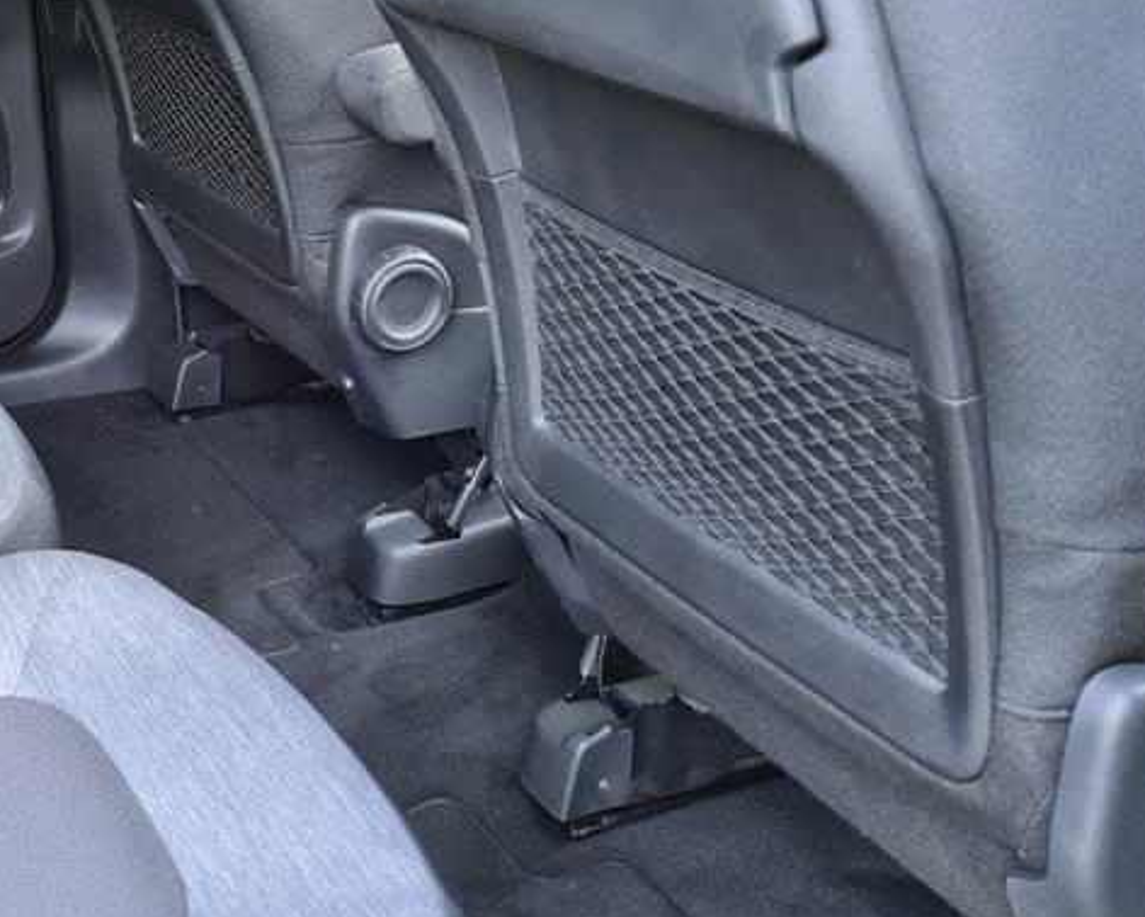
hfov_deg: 32.0
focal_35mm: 55
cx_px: 56
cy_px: 131
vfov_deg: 26.9
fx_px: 1865
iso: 400
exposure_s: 1/50
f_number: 1.8
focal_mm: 5.4
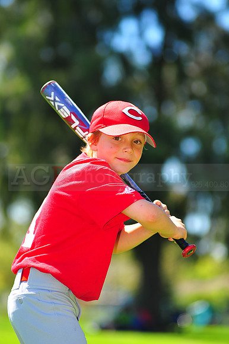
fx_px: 1719
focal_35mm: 180
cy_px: 172
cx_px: 114
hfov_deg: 7.6
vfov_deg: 11.4
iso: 200
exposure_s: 1/500
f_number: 4.5
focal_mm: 180
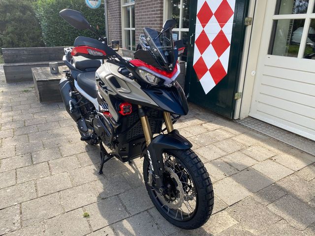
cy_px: 118
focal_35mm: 26
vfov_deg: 53.1
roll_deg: -2.2
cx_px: 158
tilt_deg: -19.1
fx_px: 237
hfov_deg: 67.3
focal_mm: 4.25
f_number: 1.8
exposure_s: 1/495
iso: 32
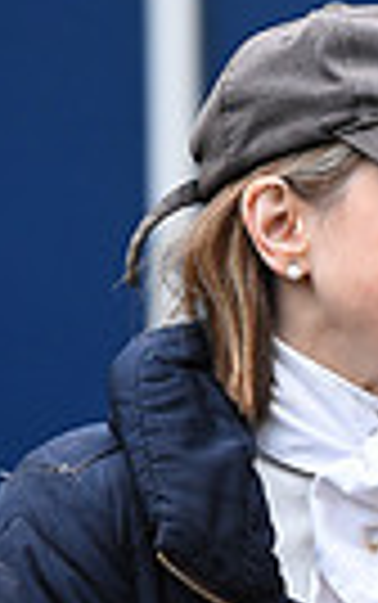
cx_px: 1080
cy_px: 441
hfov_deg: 1.9
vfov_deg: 3.0
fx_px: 11612
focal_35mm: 706
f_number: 3.5
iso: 3200
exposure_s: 1/1250
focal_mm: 160
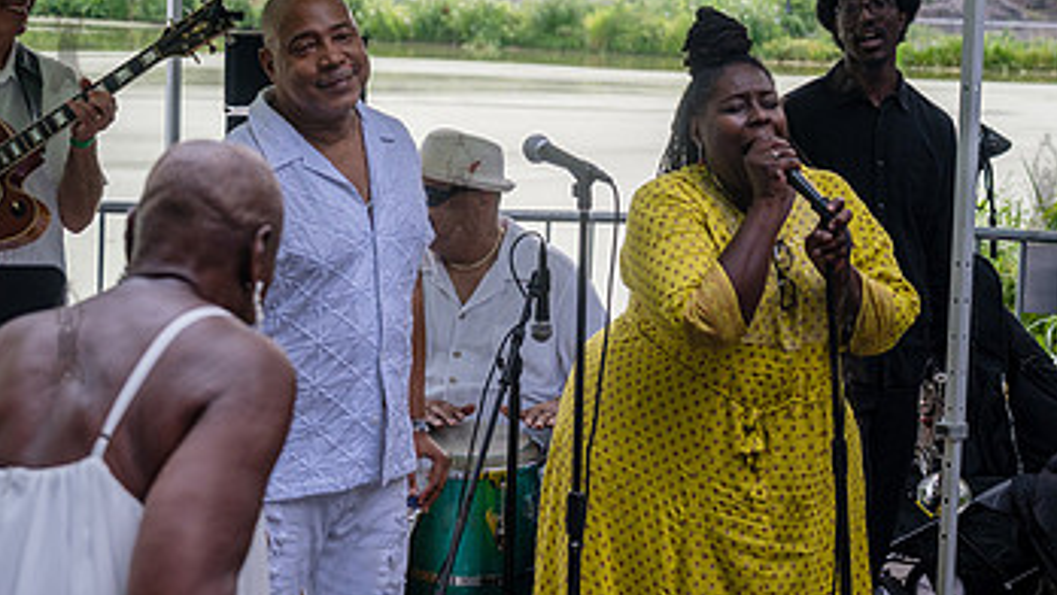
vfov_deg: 13.6
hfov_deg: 23.9
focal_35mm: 89
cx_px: 456
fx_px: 2495
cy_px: 185
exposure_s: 1/1250
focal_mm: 51
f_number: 4
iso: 640
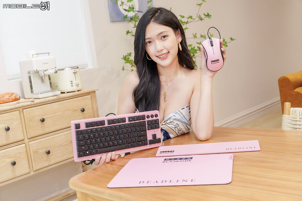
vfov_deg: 30.5
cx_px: 151
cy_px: 100
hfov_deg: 44.5
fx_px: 369
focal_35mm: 44
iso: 1600
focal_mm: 44
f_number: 5.6
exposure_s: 1/60
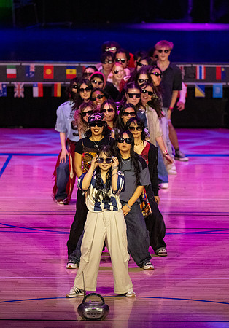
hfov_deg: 4.6
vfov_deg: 6.6
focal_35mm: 310
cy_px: 156
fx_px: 2864
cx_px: 109
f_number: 2.8
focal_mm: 200
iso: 3200
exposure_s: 1/400
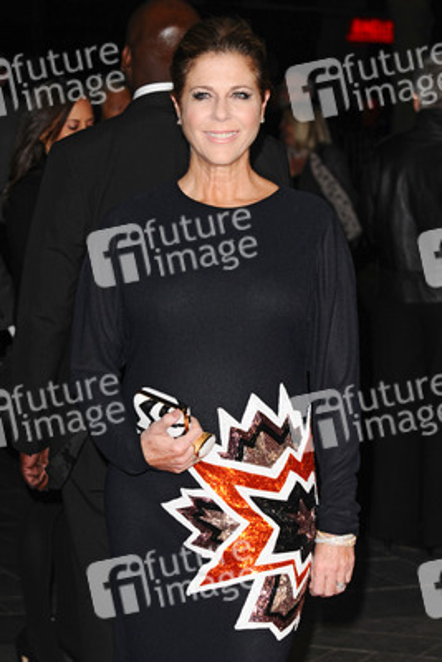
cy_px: 331
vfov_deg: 15.9
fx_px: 2374
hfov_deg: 10.6
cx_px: 221
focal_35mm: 129
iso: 320
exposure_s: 1/200
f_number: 5.6
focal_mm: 86
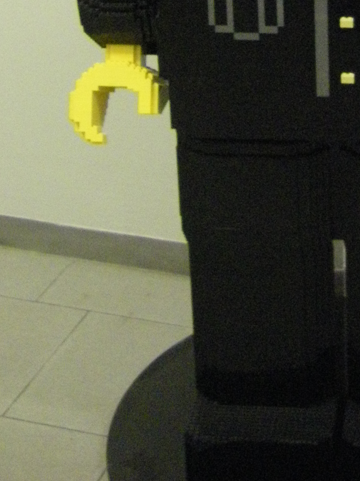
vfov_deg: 17.0
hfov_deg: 13.2
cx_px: 335
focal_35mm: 111
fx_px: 1540
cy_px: -93
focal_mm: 7.6
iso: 800
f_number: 3.6
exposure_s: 1/20
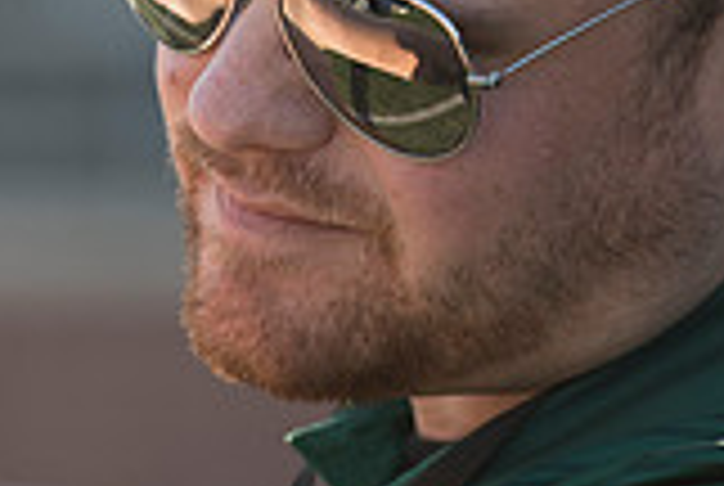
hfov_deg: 2.9
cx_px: 436
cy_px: -268
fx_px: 14486
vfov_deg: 1.9
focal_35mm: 719
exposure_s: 1/640
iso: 320
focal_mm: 200
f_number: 5
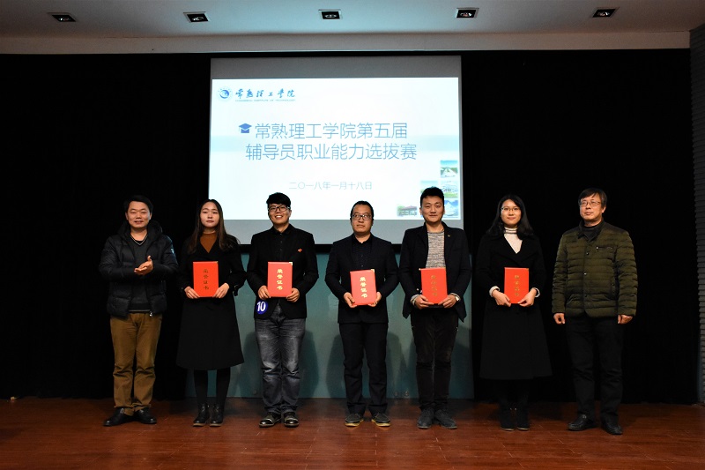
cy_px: 235
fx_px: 675
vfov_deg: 38.3
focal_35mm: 34
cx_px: 352
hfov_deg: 55.1
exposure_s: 1/160
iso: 6400
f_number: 6.3
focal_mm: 23
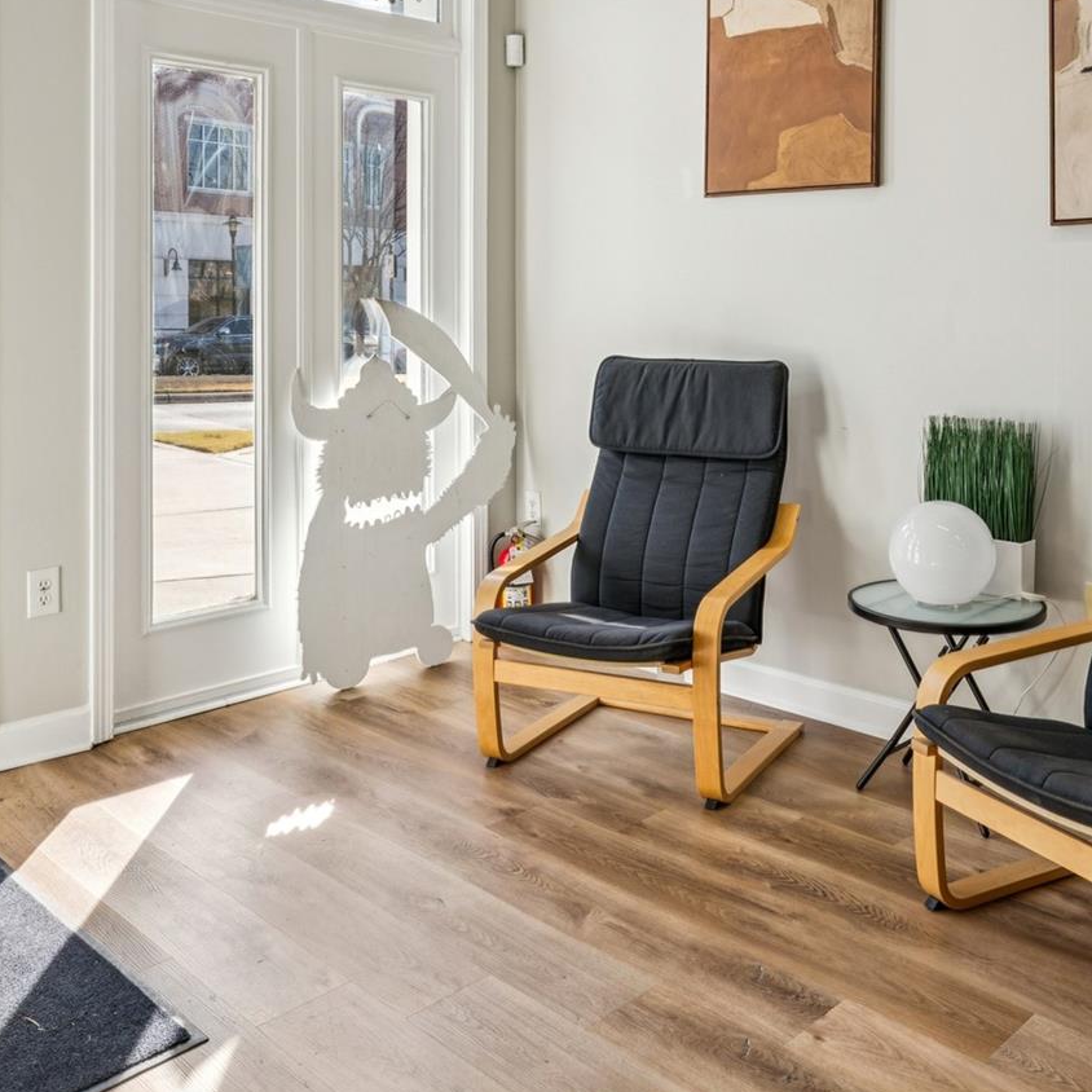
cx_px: 638
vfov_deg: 47.4
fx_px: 1200
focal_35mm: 34
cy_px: 294
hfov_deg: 48.7
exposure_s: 1/20
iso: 100
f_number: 11
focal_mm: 16.3
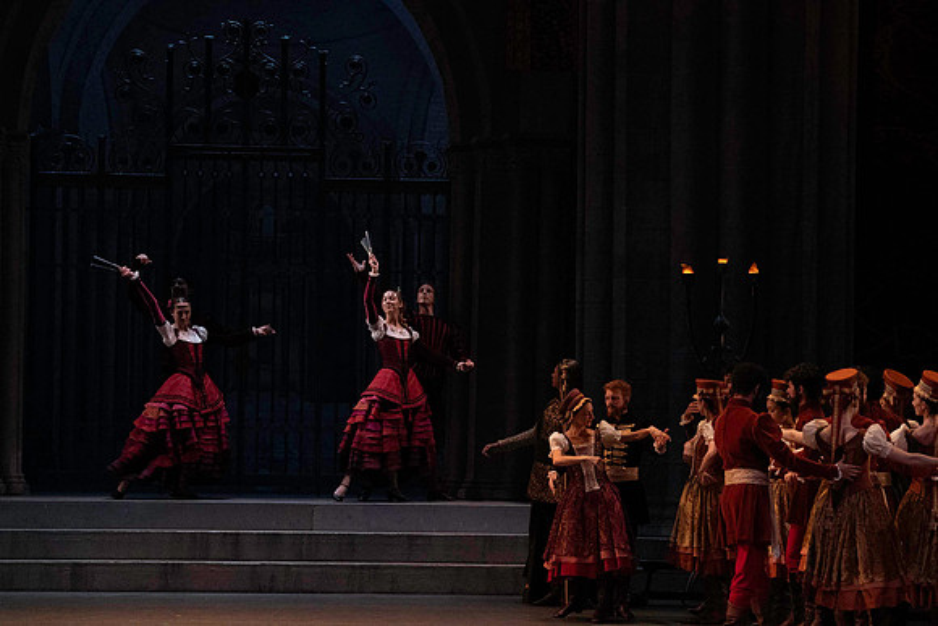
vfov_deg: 8.7
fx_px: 4118
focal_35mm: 158
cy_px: 313
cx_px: 469
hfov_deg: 13.0
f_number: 7.1
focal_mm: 158
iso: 12800
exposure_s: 1/400
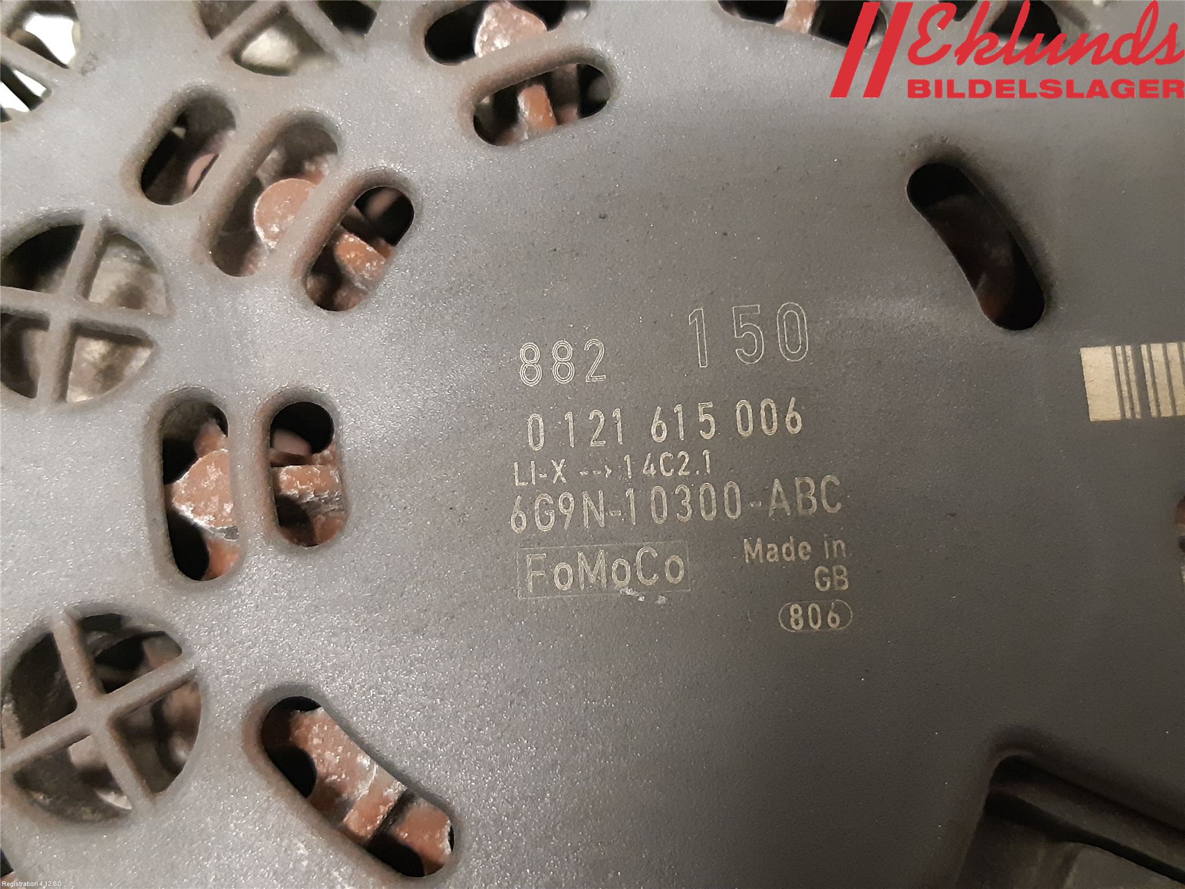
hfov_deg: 67.3
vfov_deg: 53.1
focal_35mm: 26
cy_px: 444
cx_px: 592
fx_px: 890
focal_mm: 3.93
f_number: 1.7
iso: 500
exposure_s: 1/25
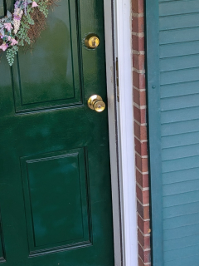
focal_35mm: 50
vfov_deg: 37.1
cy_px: 61
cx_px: 37
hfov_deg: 28.4
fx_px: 383
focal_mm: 4.53
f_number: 1.7
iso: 29
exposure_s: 1/148
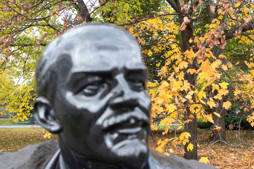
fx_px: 310
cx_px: 128
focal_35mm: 44
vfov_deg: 30.4
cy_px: 103
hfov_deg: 44.5
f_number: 3.5
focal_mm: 31
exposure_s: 1/40
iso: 200
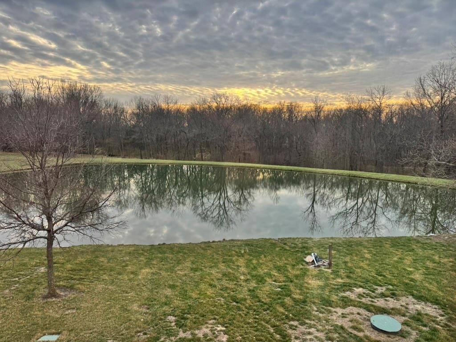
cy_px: 171
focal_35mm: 24
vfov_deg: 56.8
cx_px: 228
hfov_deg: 71.6
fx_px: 316
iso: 80
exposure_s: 1/723
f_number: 1.78
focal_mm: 6.76
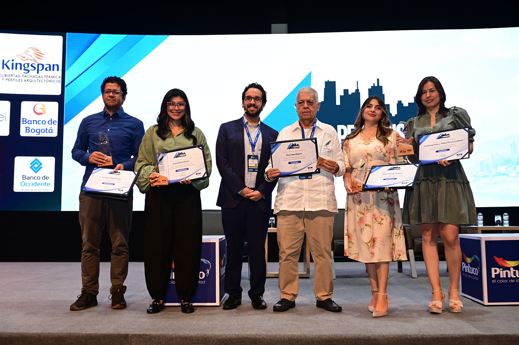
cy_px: 172
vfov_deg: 37.8
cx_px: 260
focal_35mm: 35
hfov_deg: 54.5
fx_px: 504
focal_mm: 35
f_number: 4
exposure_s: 1/160
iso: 1600
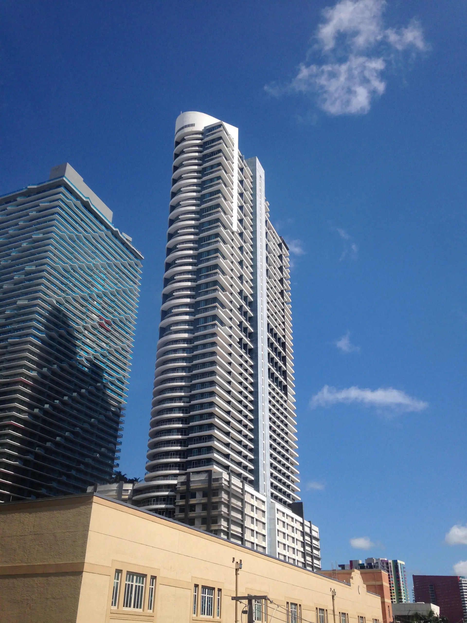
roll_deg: -2.2
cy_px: 312
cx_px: 234
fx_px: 594
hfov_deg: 42.9
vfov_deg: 55.4
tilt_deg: +32.1
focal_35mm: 33
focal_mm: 4.12
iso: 50
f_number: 2.4
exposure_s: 1/354
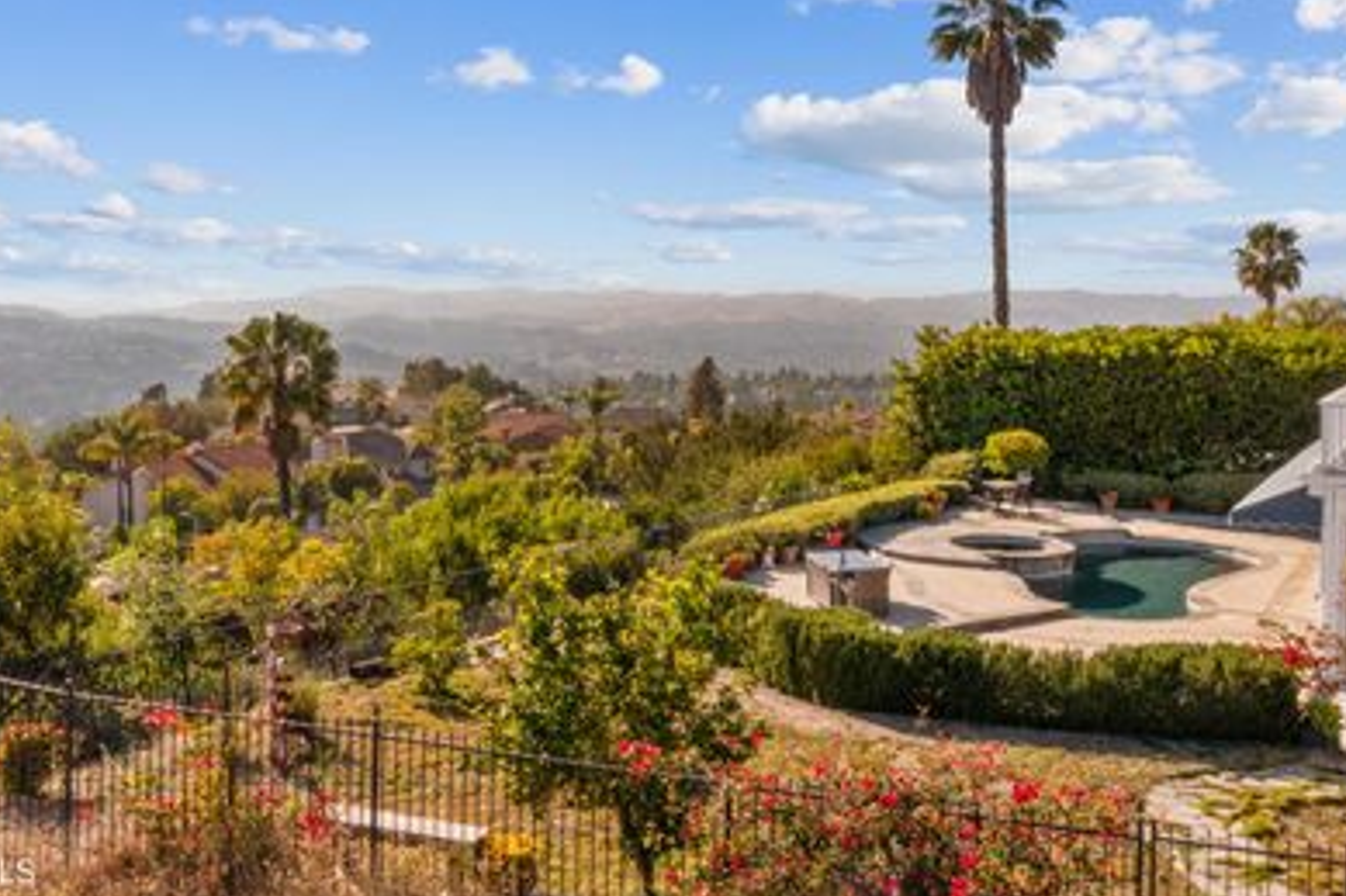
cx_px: 709
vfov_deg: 36.7
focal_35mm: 36
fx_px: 1345
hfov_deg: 53.1
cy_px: 348
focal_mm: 10.26
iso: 100
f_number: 2.8
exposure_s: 1/100
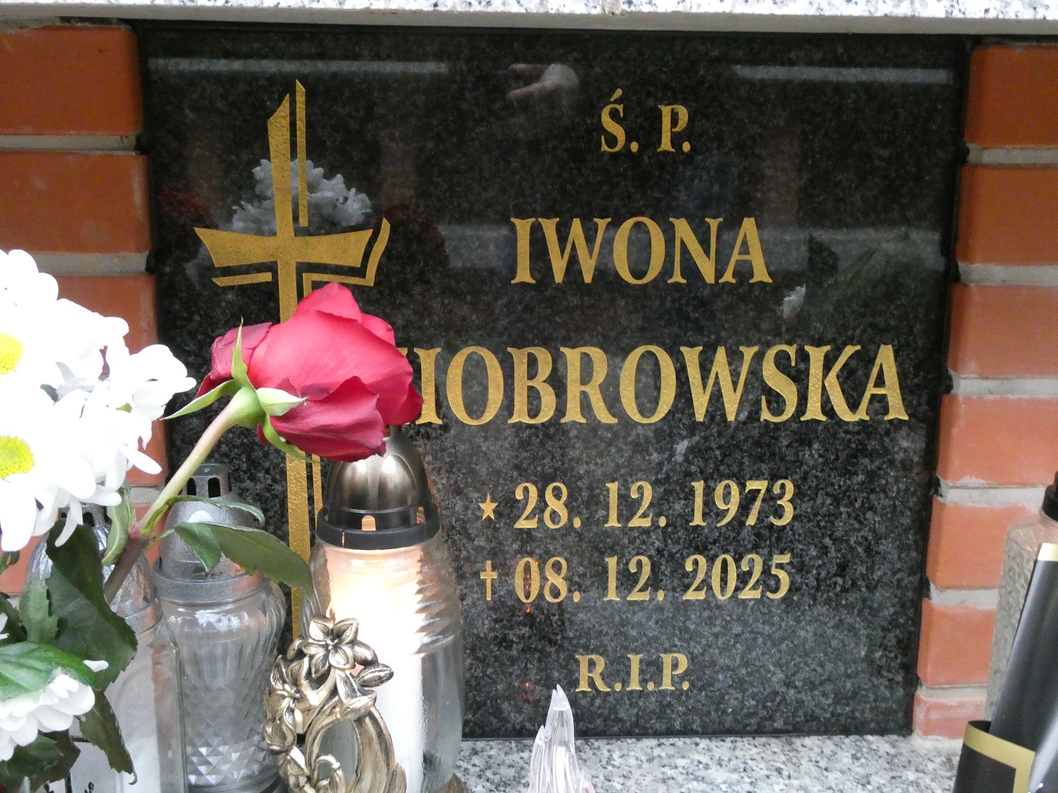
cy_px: 396
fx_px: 1131
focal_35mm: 37
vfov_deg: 38.7
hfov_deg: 50.1
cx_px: 529
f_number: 3.7
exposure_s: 1/50
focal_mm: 6.7
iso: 1600
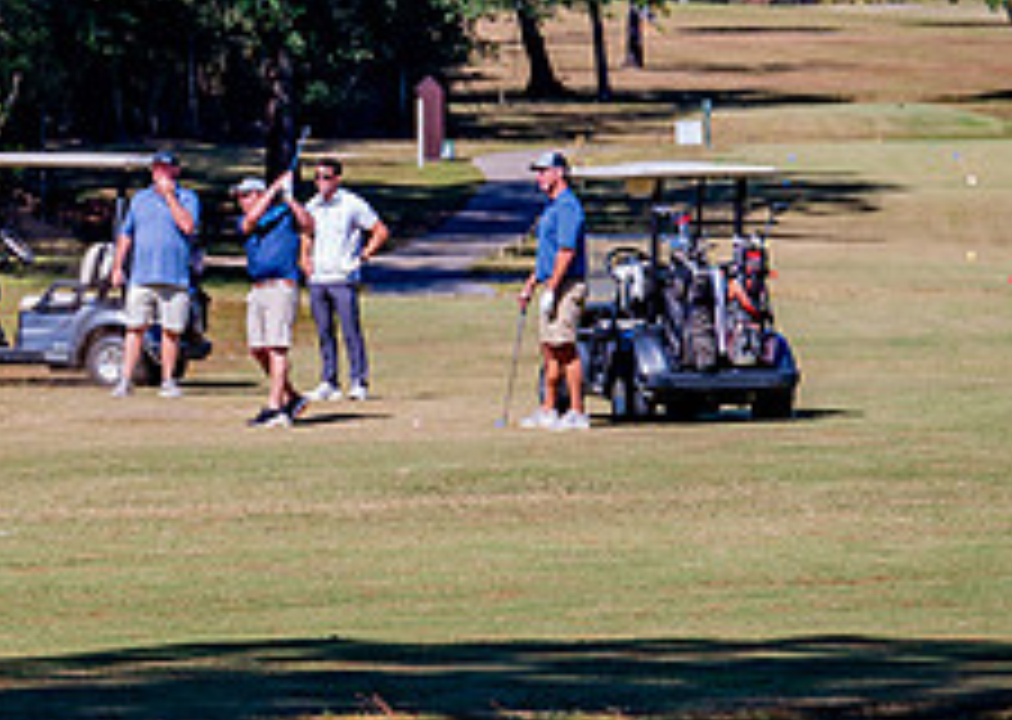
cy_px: 200
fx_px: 12599
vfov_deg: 3.3
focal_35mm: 439
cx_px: -253
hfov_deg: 4.6
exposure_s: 1/640
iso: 100
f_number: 4
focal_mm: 155
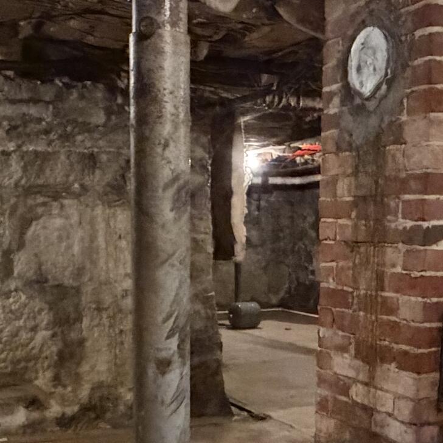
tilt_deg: -7.4
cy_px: 324
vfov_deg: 32.8
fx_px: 738
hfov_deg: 33.4
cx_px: 222
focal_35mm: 51
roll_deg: -0.6
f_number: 2.2
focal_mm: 2.22
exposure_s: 1/30
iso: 2000
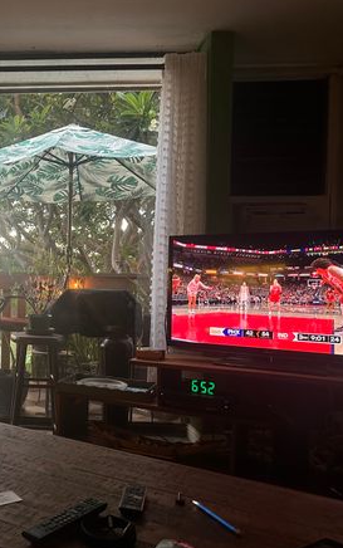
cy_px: 275
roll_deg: -0.9
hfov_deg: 32.9
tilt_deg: -1.9
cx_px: -10
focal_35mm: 35
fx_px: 523
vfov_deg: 55.3
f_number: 1.78
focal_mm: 6.86
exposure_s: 1/50
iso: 320
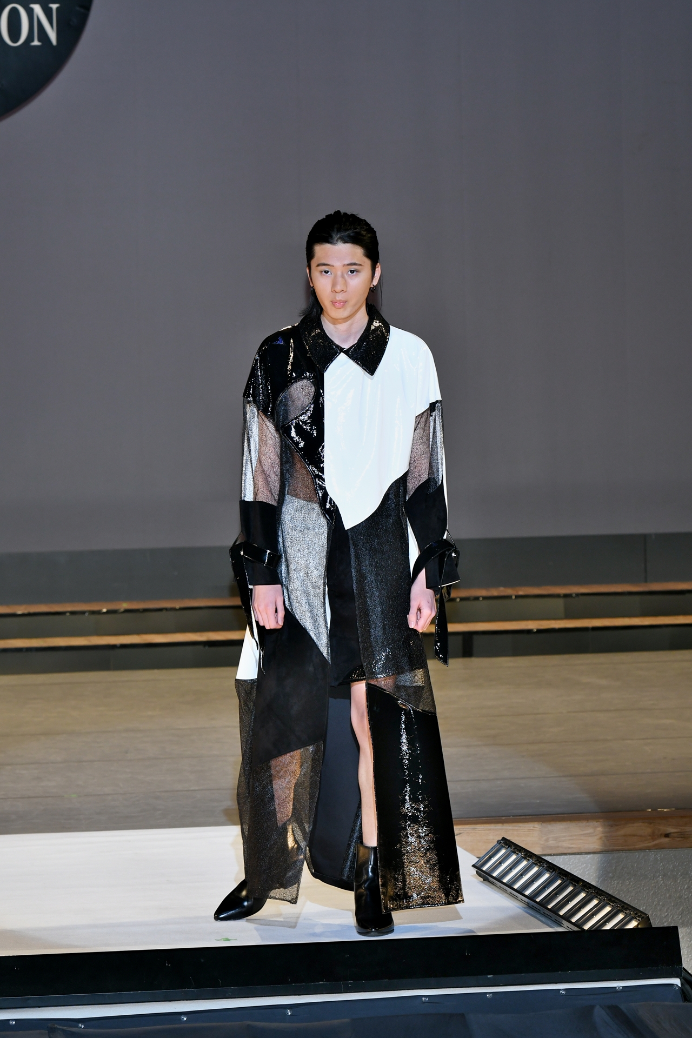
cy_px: 519
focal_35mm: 168
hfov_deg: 8.2
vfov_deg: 12.2
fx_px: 4844
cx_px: 346
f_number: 5.6
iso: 800
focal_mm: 112
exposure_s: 1/250
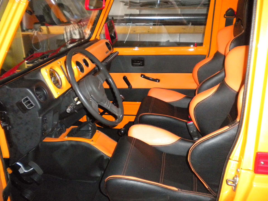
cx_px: 134
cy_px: 100
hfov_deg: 52.6
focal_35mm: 35
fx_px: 271
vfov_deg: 40.7
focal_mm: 6.3
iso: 800
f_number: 3.1
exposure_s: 1/30
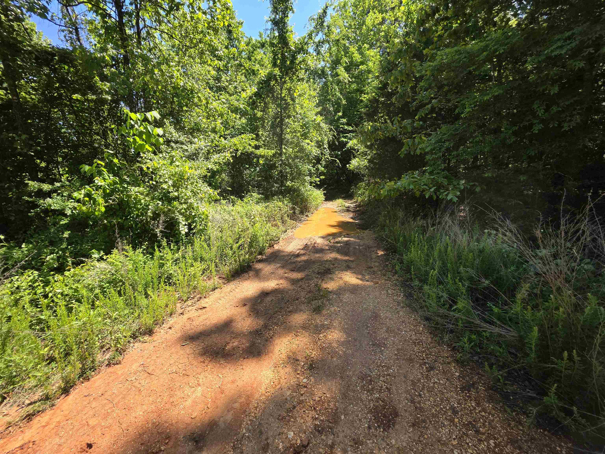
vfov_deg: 89.9
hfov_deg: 106.2
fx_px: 227
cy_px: 227
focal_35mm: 13
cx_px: 302
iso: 40
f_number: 1.9
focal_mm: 2.2
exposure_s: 1/617
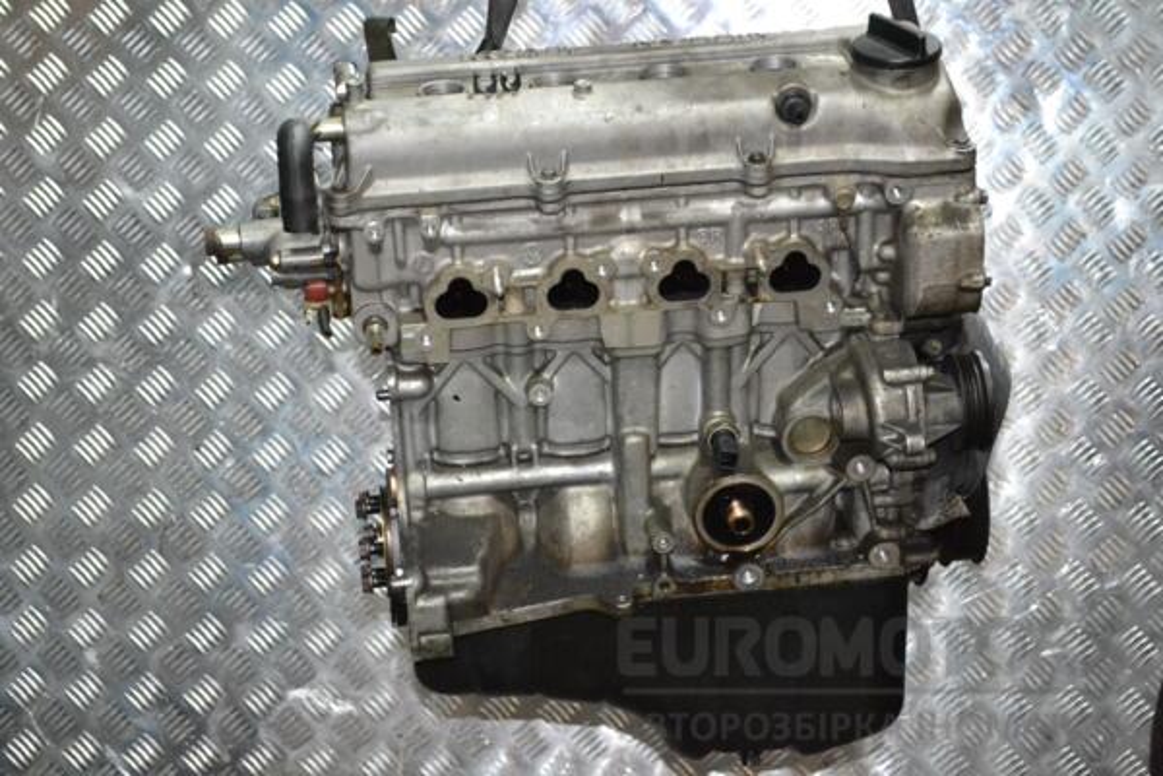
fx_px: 2520
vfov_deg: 17.5
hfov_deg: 26.0
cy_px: 388
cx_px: 582
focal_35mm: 78
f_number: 5.6
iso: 3200
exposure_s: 1/60
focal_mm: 52
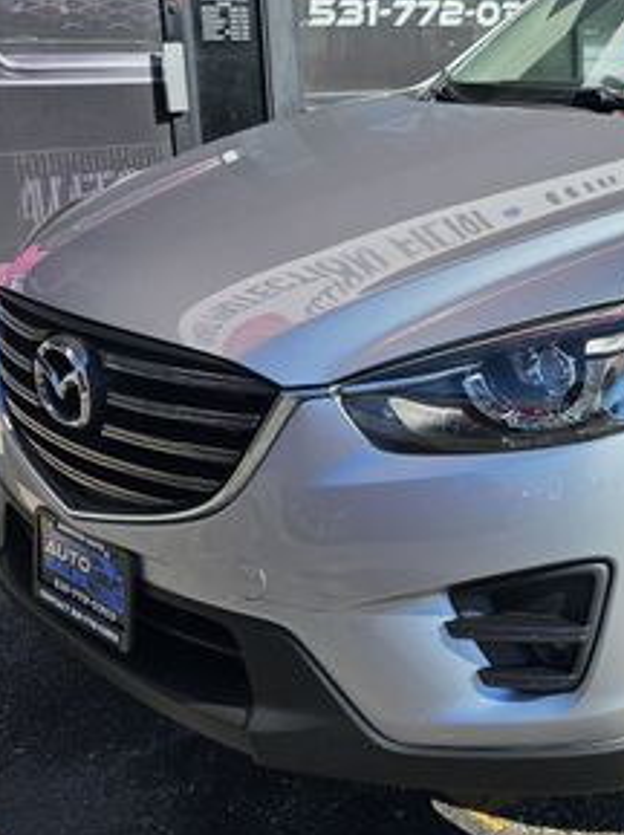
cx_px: 615
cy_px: 338
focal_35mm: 51
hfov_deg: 27.0
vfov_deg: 37.4
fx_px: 1229
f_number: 1.7
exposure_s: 1/887
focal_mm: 6.3
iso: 10
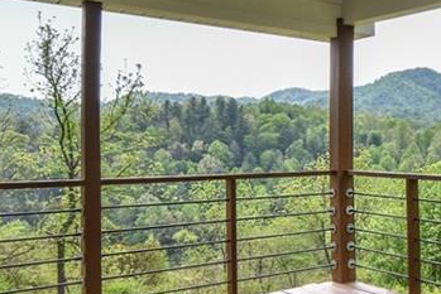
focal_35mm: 47
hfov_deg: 33.6
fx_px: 576
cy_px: 134
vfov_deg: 28.7
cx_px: 535
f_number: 22
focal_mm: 16
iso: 1250
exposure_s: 1/200
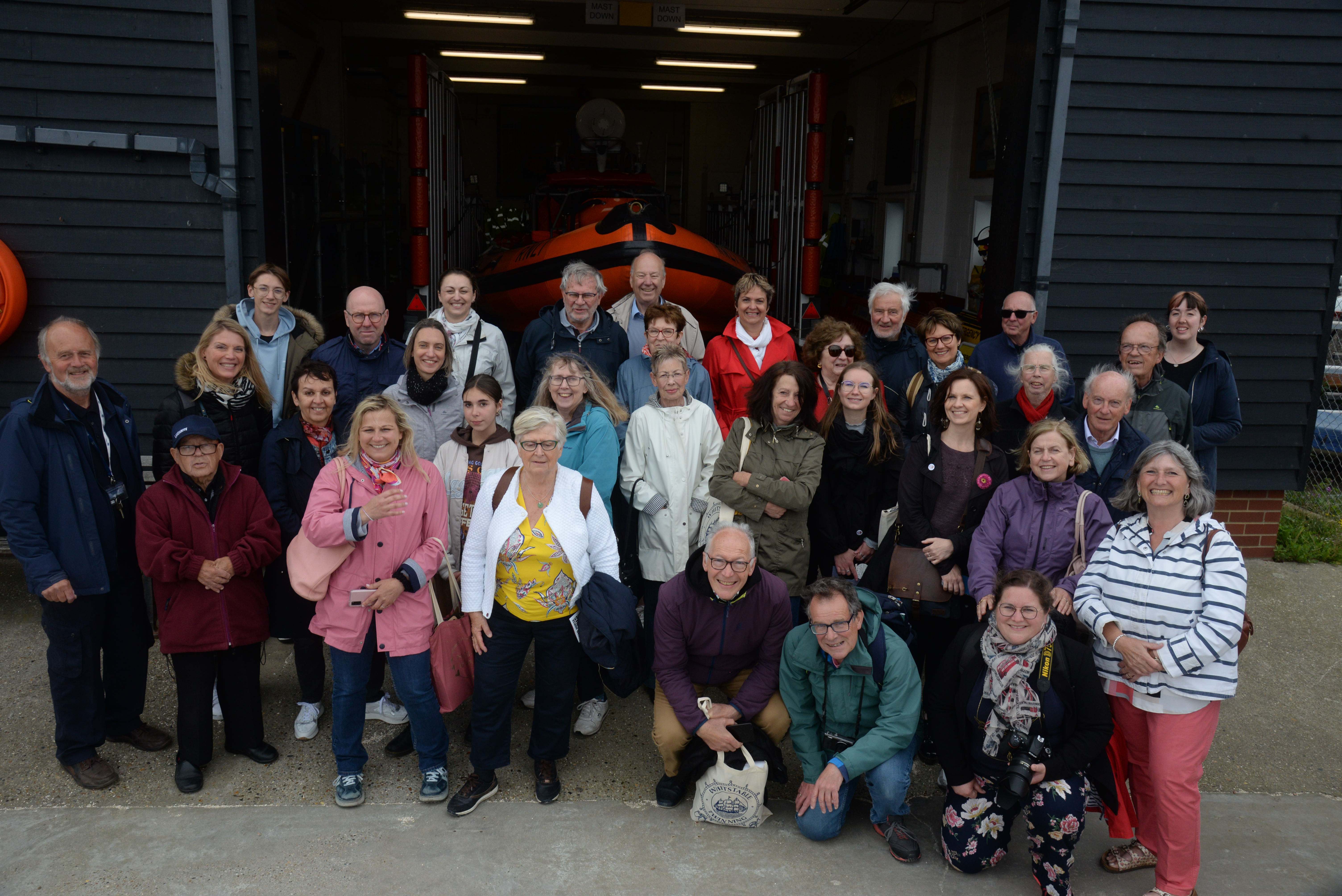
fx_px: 1119
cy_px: 448
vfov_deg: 43.6
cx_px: 671
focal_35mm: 30
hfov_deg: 61.9
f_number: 10
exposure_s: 1/640
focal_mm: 30
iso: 800
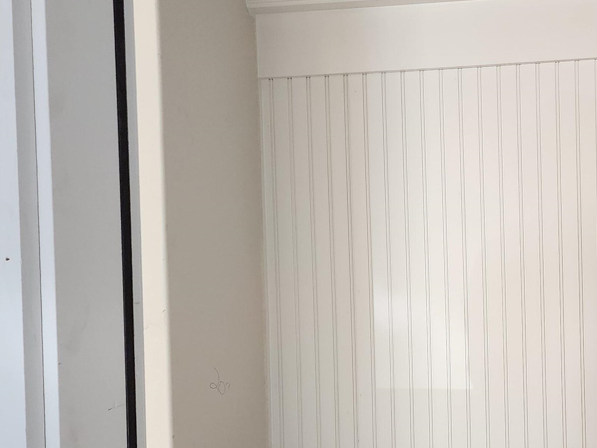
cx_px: 550
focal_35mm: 58
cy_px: 371
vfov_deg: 24.7
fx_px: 1000
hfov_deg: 31.5
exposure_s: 1/120
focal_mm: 6.4
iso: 400
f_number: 1.8
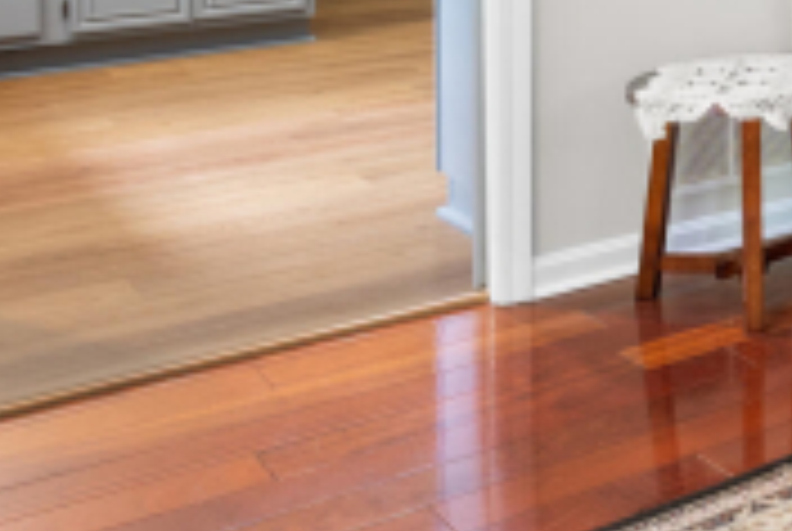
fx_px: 1499
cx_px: 1408
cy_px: -243
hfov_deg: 20.9
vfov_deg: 18.1
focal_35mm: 68
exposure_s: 4
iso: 400
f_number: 11
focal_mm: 16
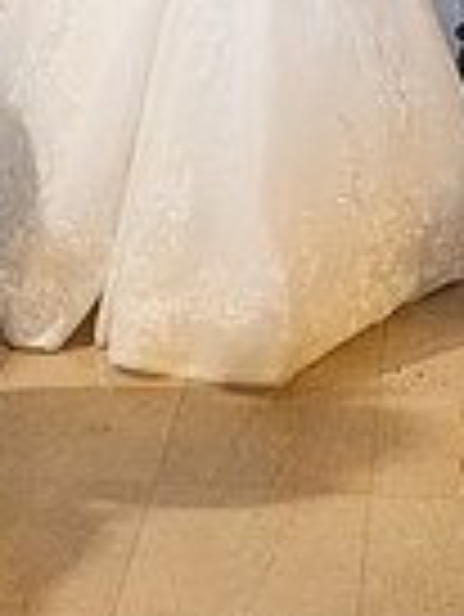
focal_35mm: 114
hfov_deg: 13.0
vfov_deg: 15.8
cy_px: -320
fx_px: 2034
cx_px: 325
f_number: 2.8
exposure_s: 1/125
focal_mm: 24
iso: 800
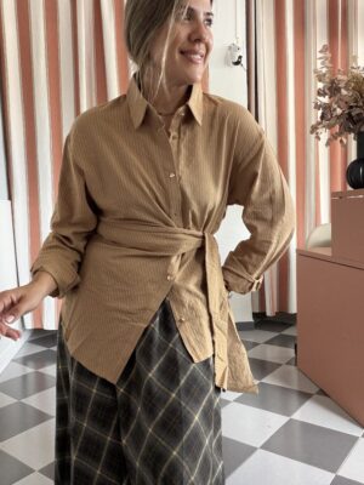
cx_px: 182
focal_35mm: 30
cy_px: 242
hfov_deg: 46.8
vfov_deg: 60.0
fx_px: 421
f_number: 1.9
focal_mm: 2.71
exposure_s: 1/60
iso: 200
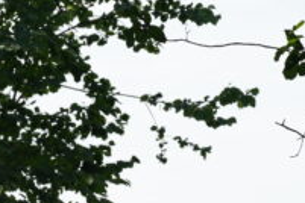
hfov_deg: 7.1
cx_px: 73
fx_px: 2457
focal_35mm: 290
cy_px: 237
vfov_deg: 4.7
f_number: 4.5
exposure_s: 1/400
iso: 100
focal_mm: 57
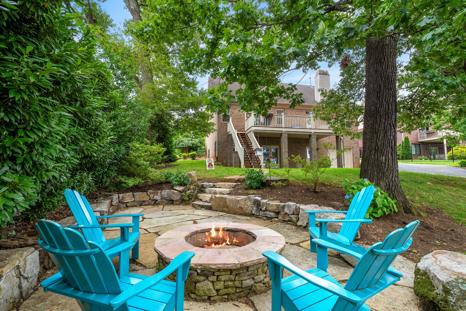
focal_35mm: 16
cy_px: 156
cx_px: 233
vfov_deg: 73.7
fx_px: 207
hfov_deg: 96.7
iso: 250
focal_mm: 16
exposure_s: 1/60
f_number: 10
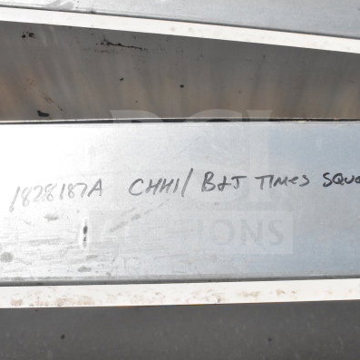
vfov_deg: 36.1
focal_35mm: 47
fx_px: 553
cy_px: 182
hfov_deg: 36.0
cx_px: 190
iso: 5600
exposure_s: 1/4000
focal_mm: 24
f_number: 25
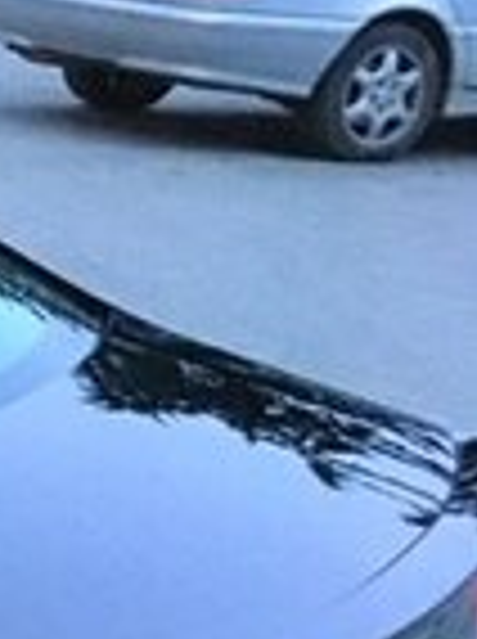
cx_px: -1004
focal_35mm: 135
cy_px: 497
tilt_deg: -15.5
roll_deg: -3.0
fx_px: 2488
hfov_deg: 8.8
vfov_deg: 14.6
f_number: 2.2
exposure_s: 1/17
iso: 200
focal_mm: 4.15
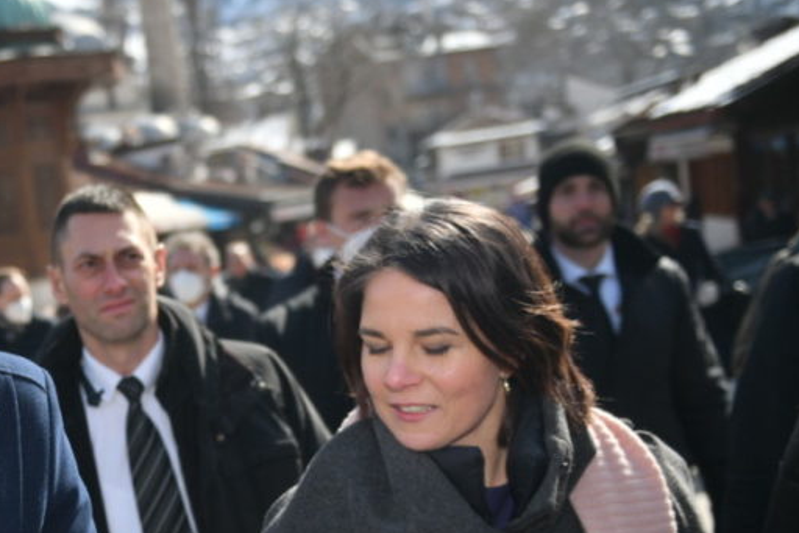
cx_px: 6
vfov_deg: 20.9
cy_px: 462
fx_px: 1421
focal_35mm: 64
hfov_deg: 29.4
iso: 320
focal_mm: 32
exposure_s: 1/8000
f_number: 2.8
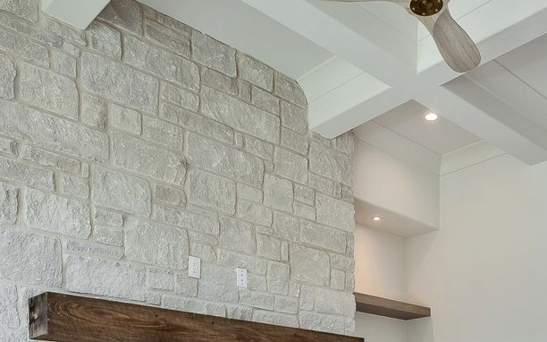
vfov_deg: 27.1
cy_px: 437
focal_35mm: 40
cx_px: 369
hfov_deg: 48.4
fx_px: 596
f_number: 8
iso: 400
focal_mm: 16
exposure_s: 1/100
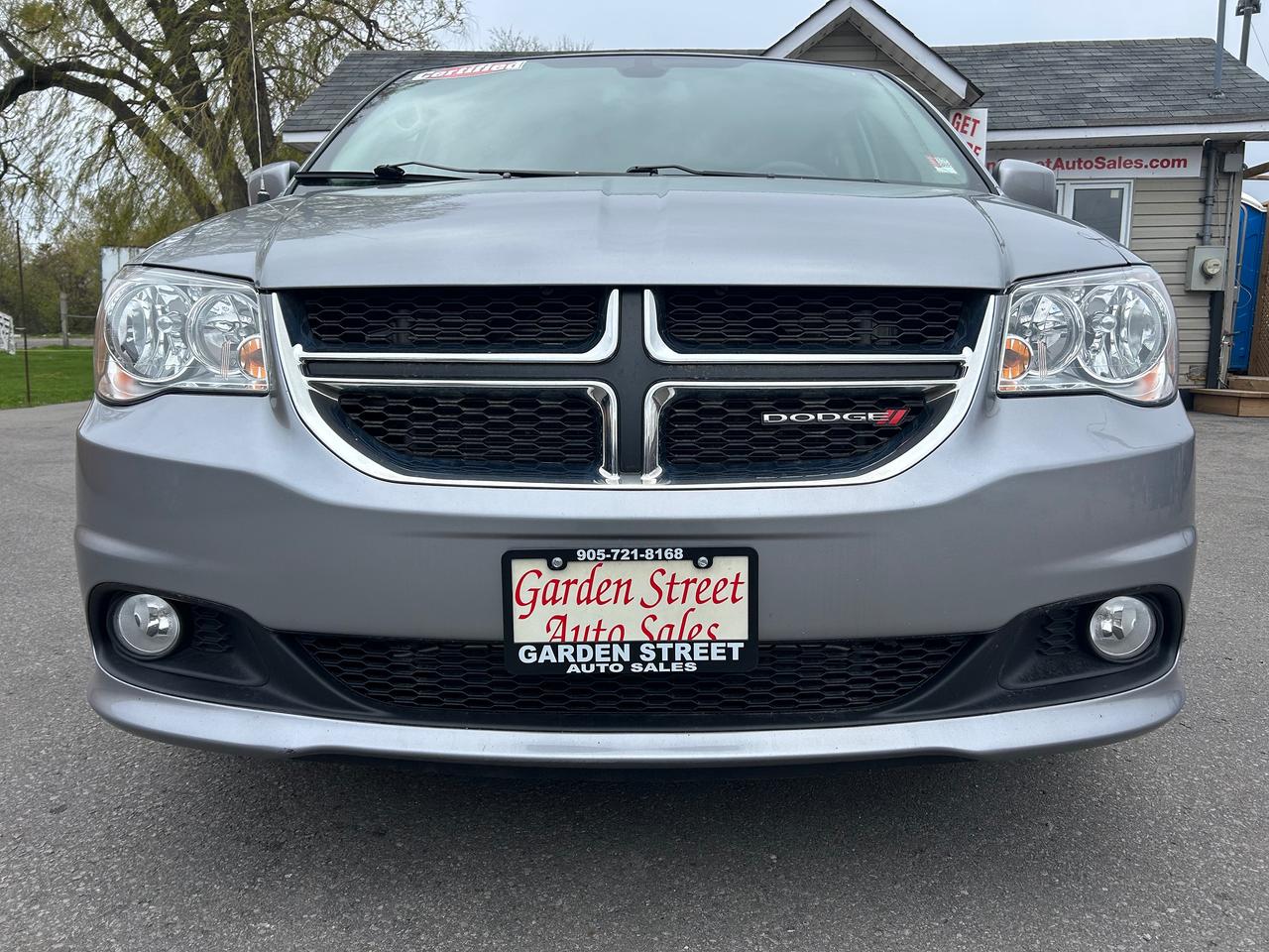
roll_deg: -1.4
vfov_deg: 53.1
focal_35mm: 26
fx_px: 953
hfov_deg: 67.3
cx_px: 634
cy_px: 476
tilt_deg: -6.5
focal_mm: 5.7
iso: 50
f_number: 1.5
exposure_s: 1/2571
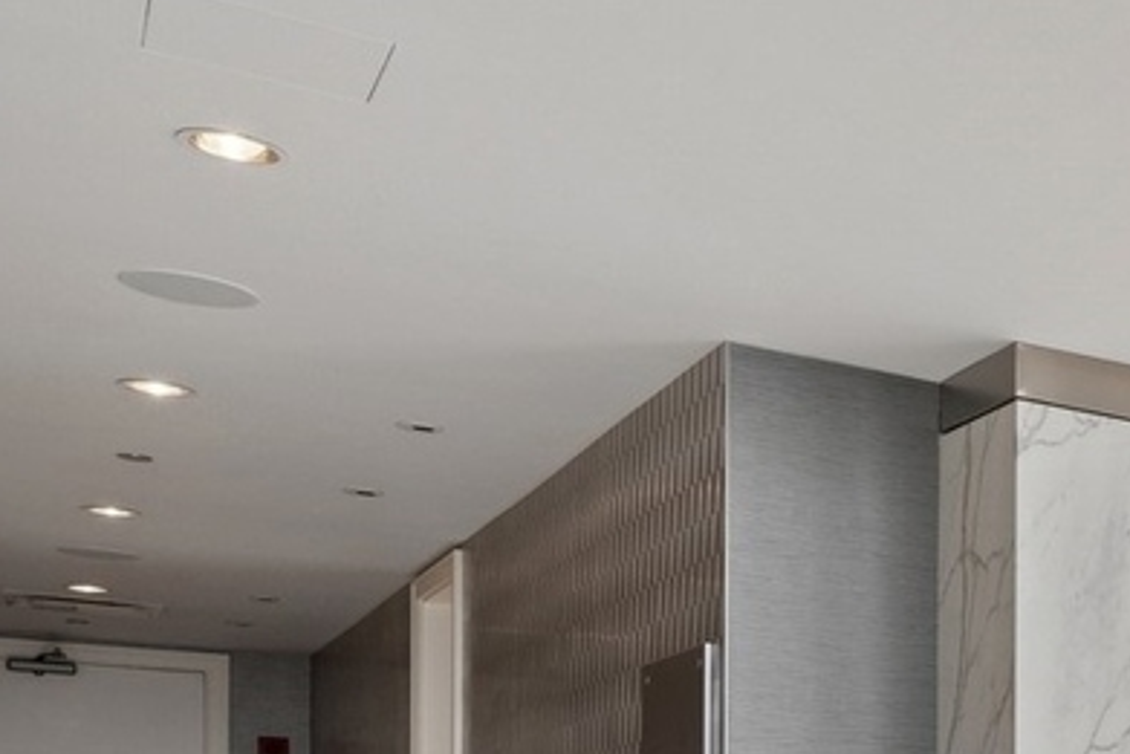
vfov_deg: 21.4
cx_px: 1714
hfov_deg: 25.5
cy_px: 953
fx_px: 1821
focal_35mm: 58
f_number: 9.5
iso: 200
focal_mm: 14
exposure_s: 1/15
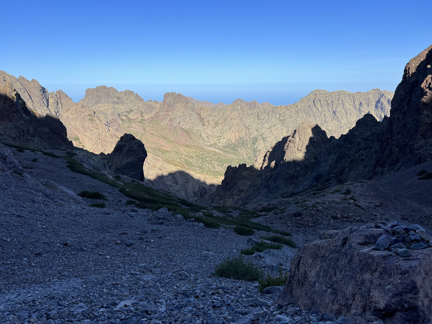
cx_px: 216
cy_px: 162
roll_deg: +1.3
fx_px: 324
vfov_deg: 53.1
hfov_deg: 67.3
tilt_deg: -12.6
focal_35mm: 26
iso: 50
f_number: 1.5
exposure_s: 1/3356
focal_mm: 5.7
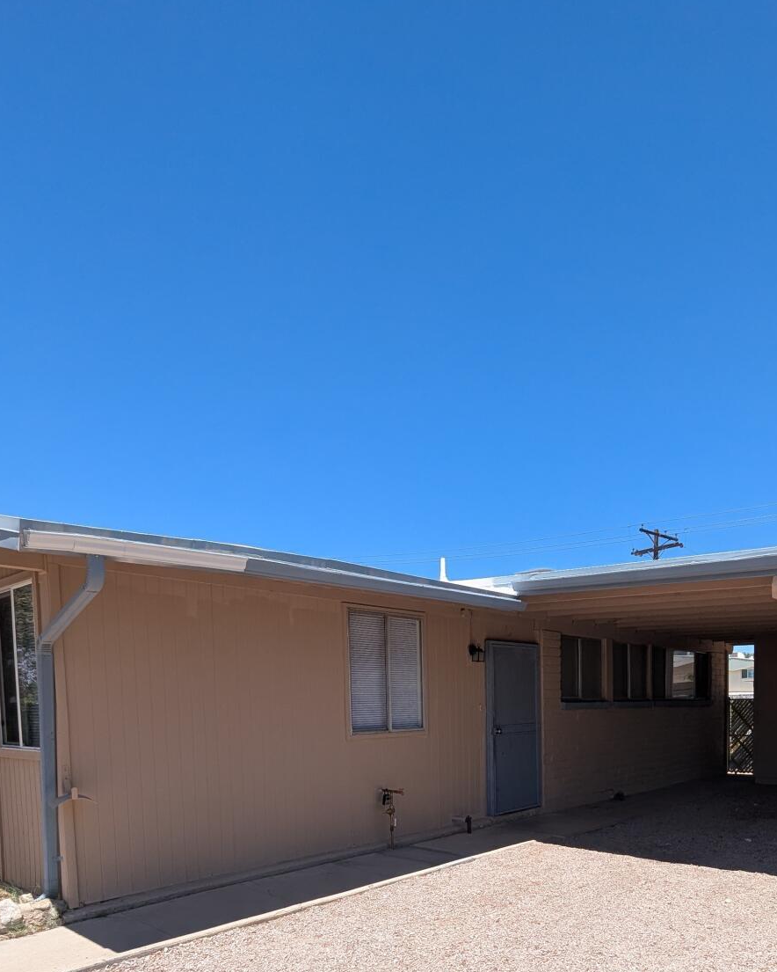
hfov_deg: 59.8
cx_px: 501
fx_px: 661
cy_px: 759
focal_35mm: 23
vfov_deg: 66.8
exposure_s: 1/1089
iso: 52
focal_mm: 1.95
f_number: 2.2
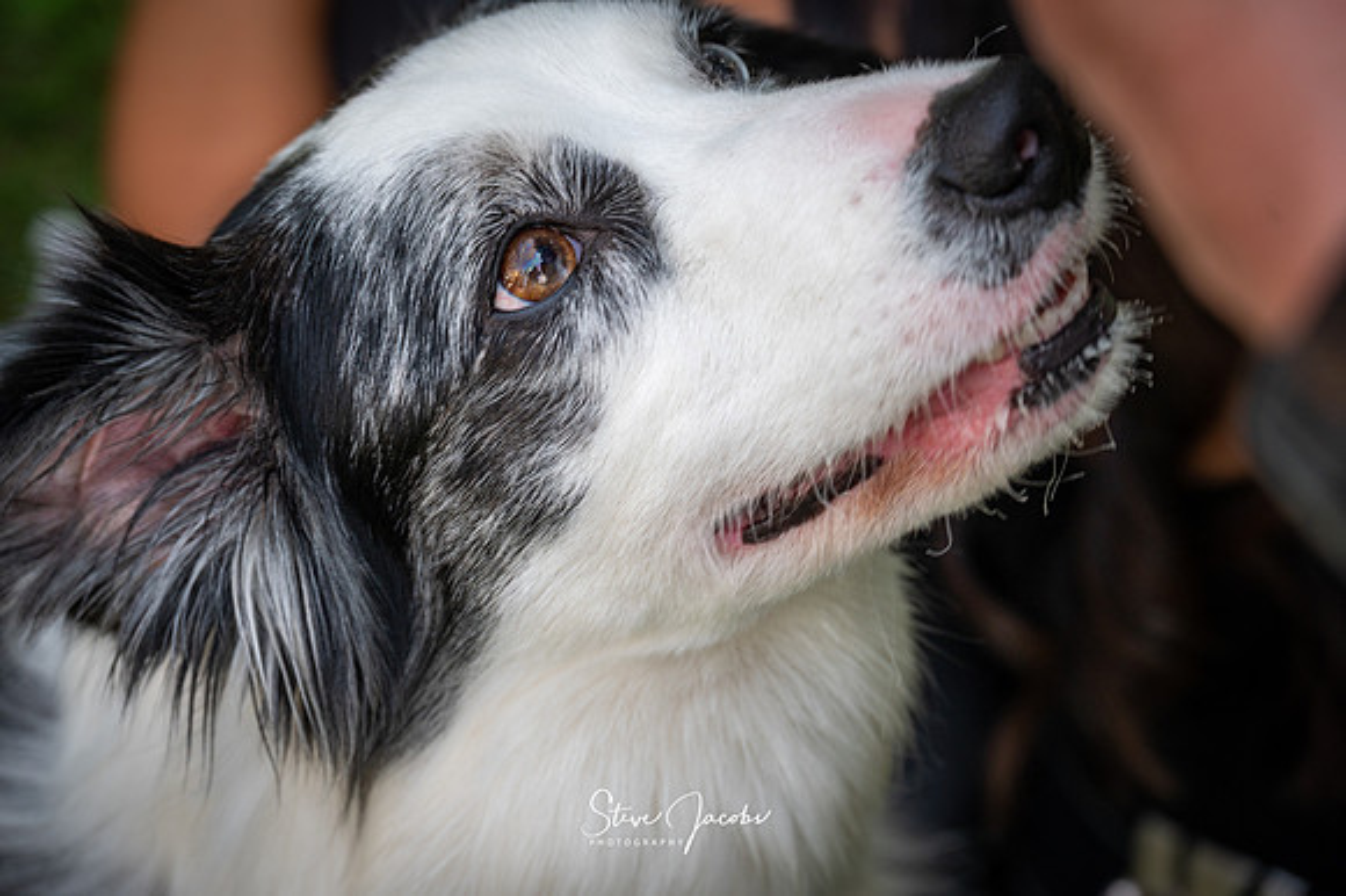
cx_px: 673
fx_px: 4858
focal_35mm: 130
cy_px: 448
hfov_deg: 15.8
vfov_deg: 10.5
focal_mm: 130
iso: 125
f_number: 7.1
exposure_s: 1/200
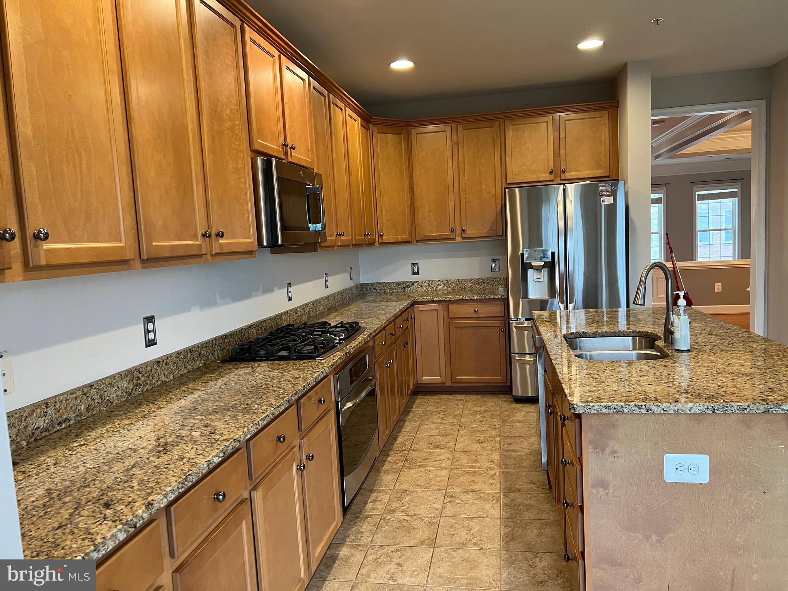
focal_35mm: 26
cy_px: 296
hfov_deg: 67.3
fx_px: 592
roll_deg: +2.5
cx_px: 394
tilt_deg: -6.0
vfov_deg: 53.1
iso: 160
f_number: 1.5
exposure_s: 1/60
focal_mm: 5.7
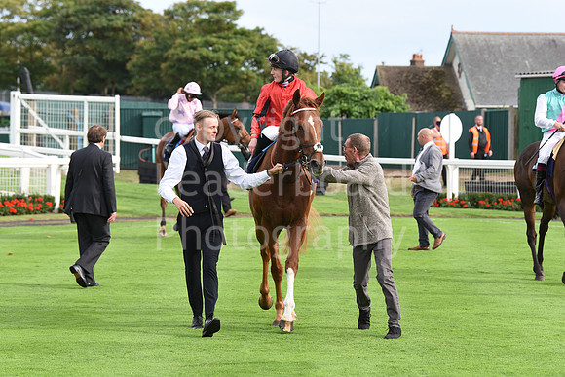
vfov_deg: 10.2
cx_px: 282
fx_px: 2119
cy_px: 188
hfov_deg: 15.2
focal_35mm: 135
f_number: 5.6
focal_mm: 135
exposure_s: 1/800
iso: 500
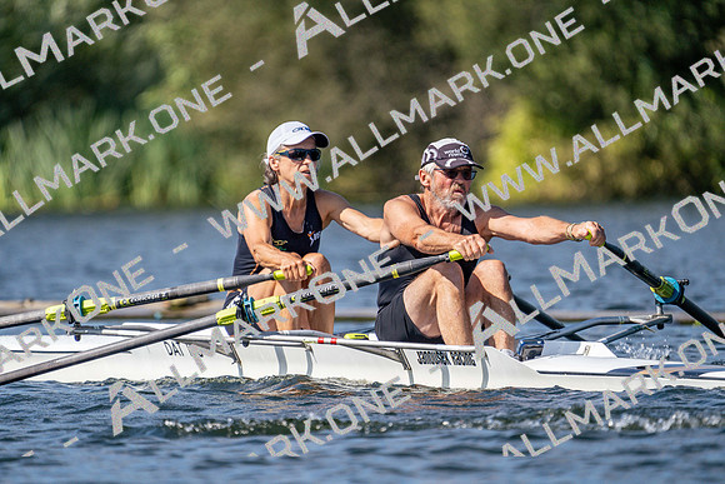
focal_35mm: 600
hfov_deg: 3.4
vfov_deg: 2.3
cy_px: 242
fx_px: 12086
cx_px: 362
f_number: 6.3
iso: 320
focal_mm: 600
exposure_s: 1/2000
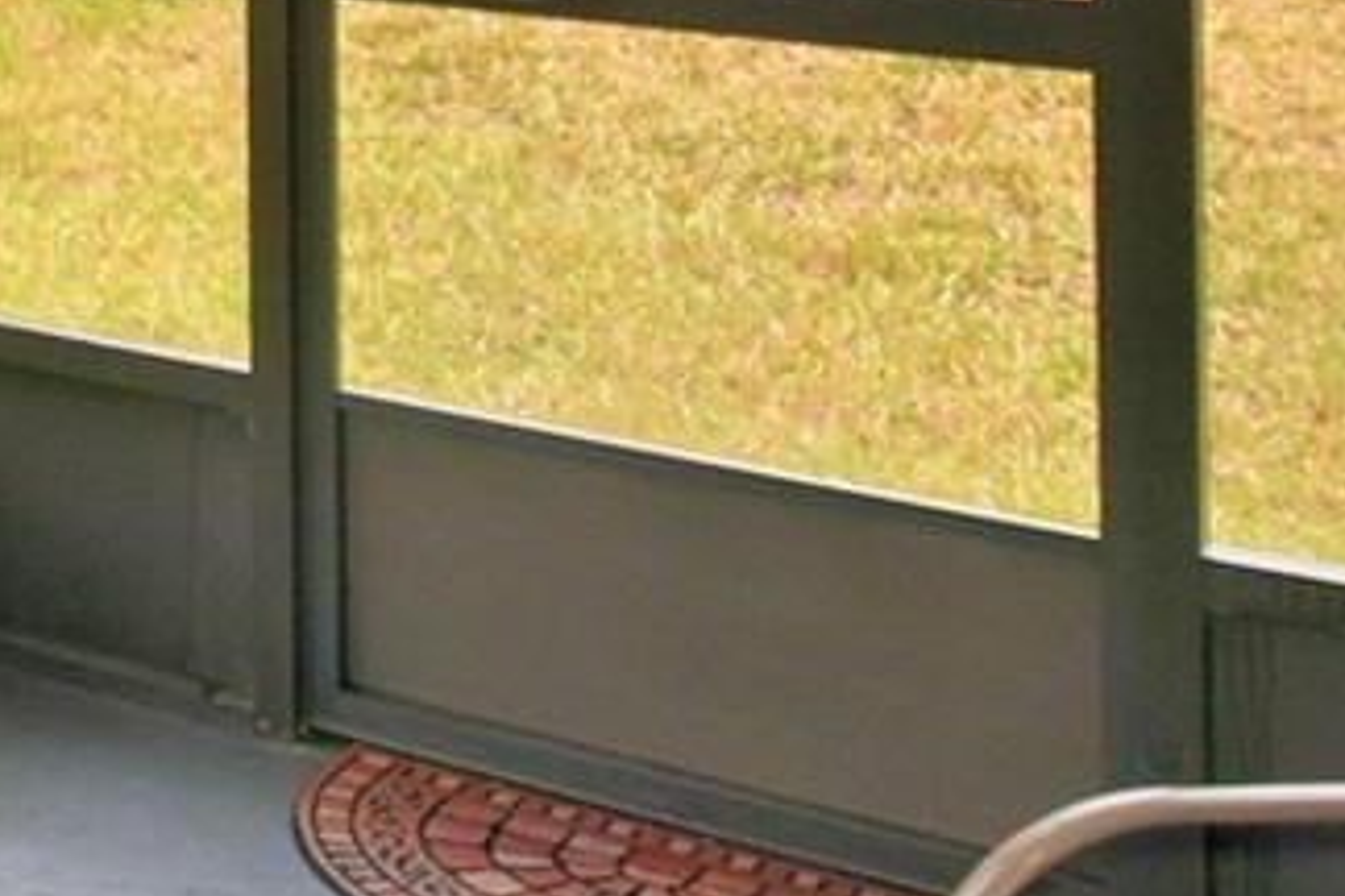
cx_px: -610
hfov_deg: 22.8
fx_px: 2765
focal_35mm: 74
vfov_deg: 16.5
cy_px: -502
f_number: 4.5
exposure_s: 1/60
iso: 160
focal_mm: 10
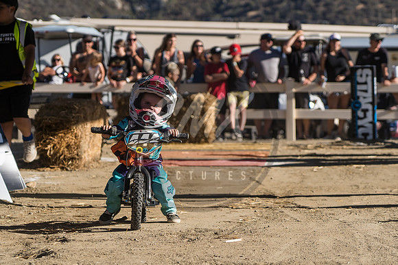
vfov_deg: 8.7
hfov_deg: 13.1
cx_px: 199
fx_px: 1736
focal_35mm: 157
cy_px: 132
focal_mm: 105
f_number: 4
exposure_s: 1/2000
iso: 200
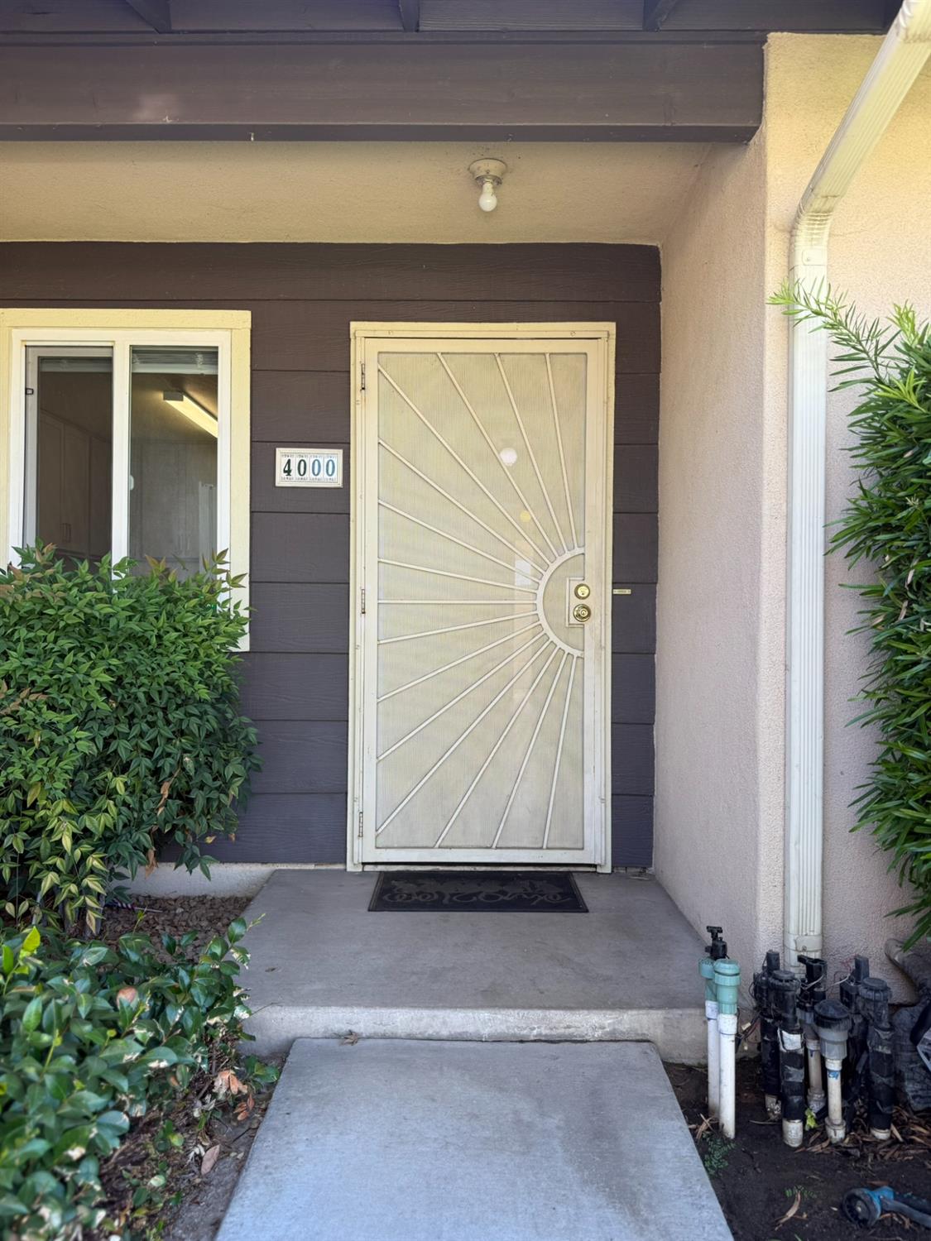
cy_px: 620
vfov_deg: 71.6
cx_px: 466
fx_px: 861
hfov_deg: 56.8
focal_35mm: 24
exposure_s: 1/203
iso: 64
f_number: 1.78
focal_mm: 6.76
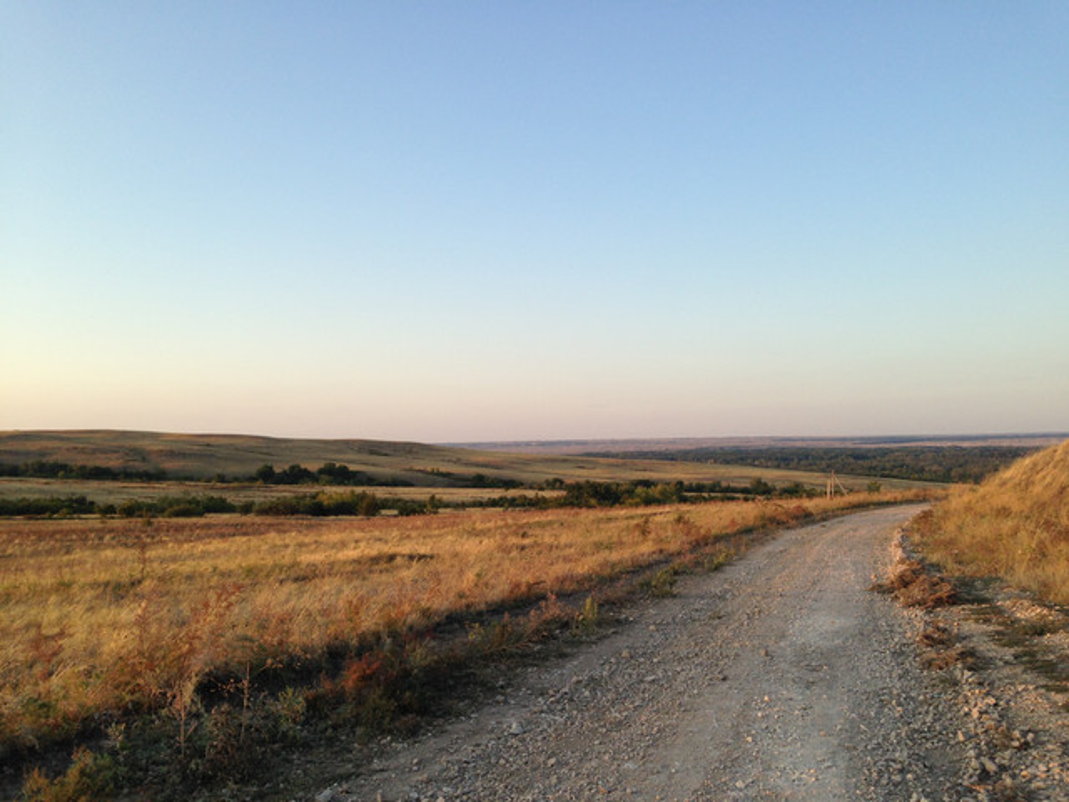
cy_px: 401
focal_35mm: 33
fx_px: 1019
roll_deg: +1.8
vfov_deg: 42.9
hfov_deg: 55.4
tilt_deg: +1.7
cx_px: 534
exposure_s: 1/359
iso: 50
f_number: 2.4
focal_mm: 4.12
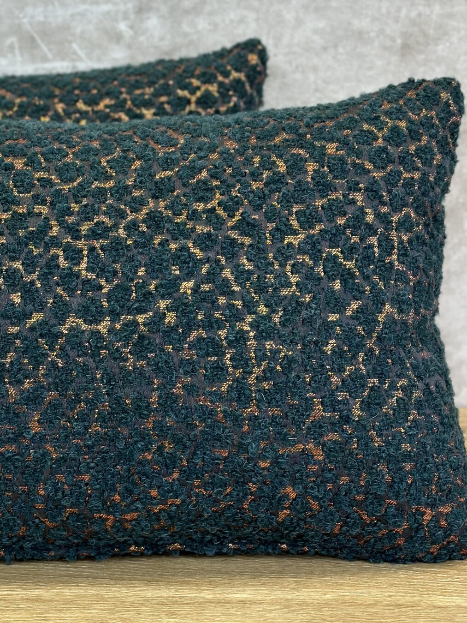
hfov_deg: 16.0
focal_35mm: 91
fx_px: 1636
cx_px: 44
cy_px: 285
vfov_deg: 21.5
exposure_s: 1/120
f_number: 1.78
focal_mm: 6.86
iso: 100
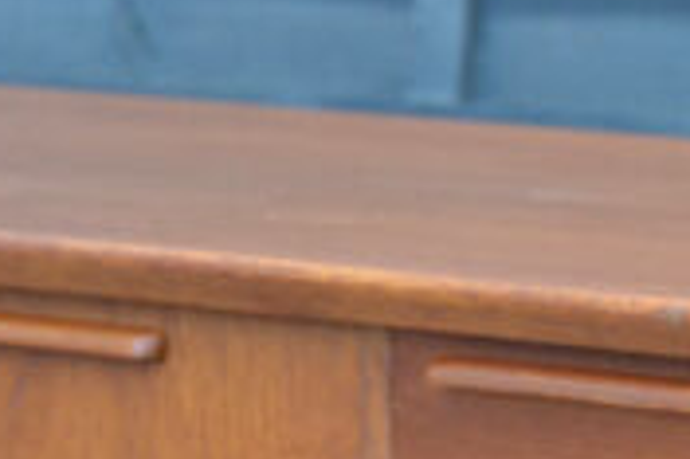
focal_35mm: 423
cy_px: 518
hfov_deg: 4.8
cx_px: 1396
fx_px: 8091
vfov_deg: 3.2
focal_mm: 55
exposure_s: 1/60
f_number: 5.6
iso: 400
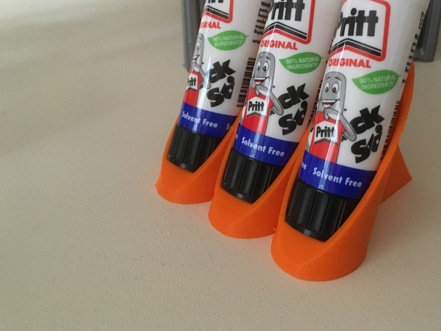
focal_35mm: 40
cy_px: 112
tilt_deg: -25.7
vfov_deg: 35.6
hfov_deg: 46.2
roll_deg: +0.2
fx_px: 510
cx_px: 289
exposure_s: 1/17
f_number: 2.2
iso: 200
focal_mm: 4.15
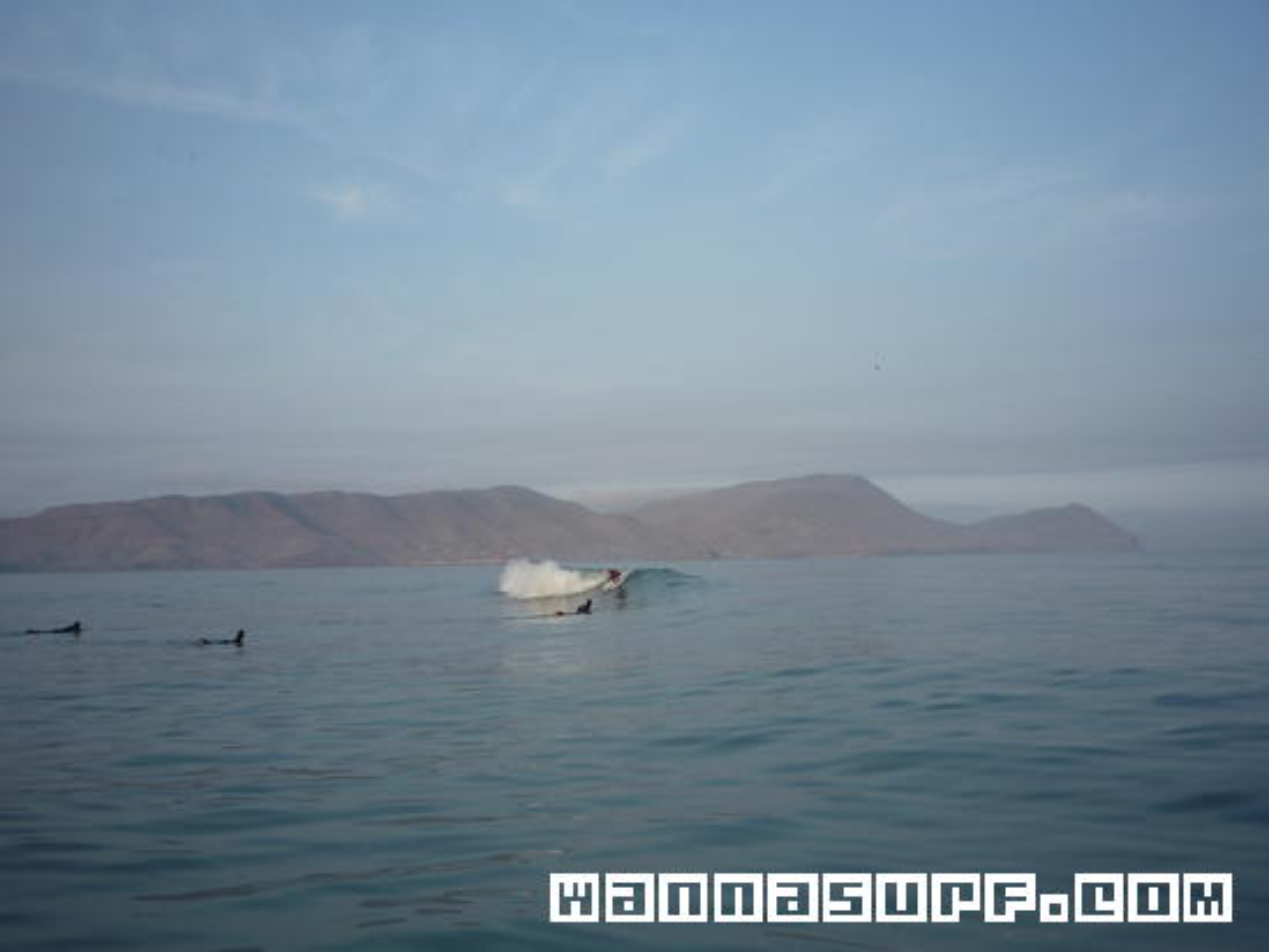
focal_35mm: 33
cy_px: 476
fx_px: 1210
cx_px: 634
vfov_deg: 43.0
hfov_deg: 55.3
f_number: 4.5
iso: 100
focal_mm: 5.3
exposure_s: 1/400
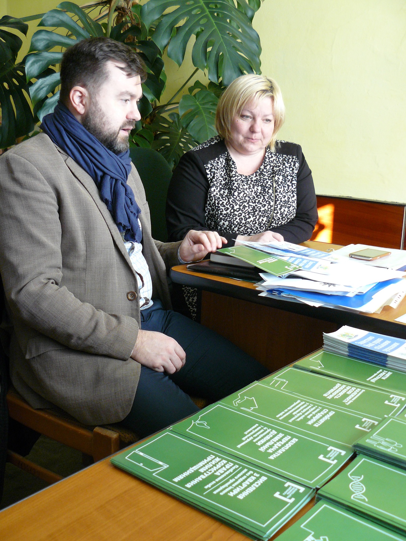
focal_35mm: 36
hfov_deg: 39.7
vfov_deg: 51.3
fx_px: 563
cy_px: 270
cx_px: 203
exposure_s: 1/25
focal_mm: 6
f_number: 2.8
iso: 200
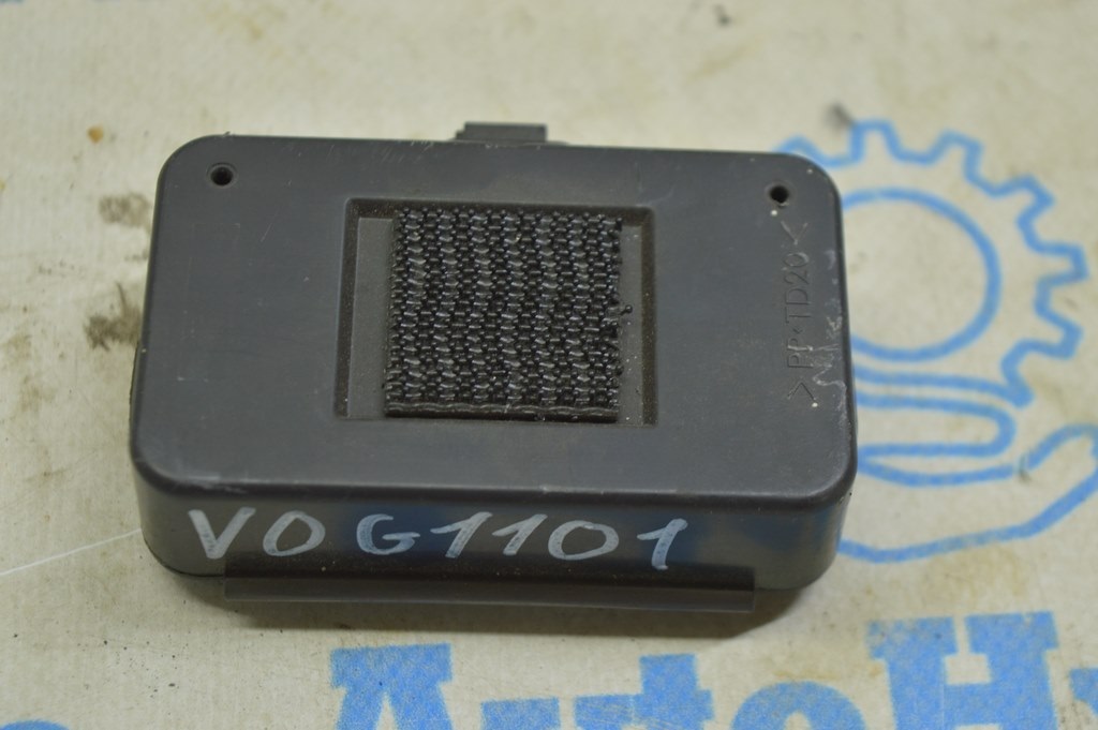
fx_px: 2514
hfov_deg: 24.6
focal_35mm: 82
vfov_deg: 16.5
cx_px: 549
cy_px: 365
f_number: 5.6
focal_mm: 55
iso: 400
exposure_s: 1/20
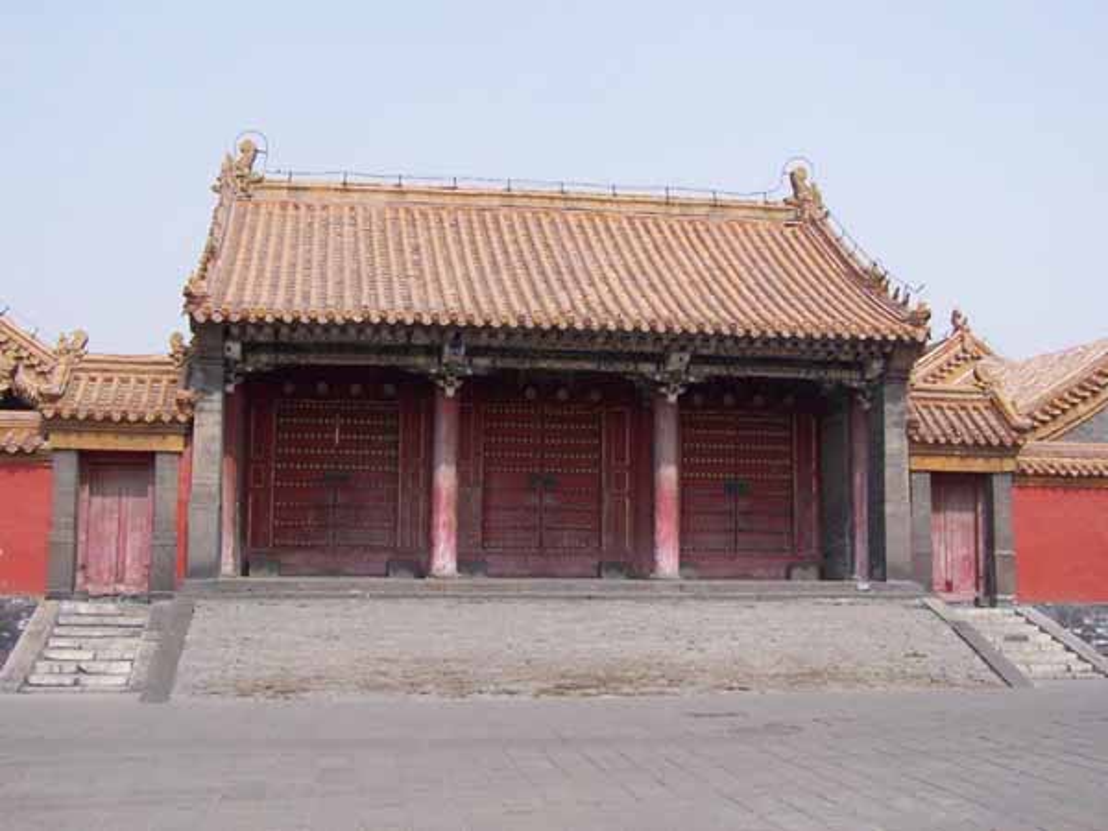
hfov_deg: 49.0
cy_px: 416
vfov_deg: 37.7
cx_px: 554
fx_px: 1216
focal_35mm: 38
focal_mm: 6.3
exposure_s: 1/500
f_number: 4
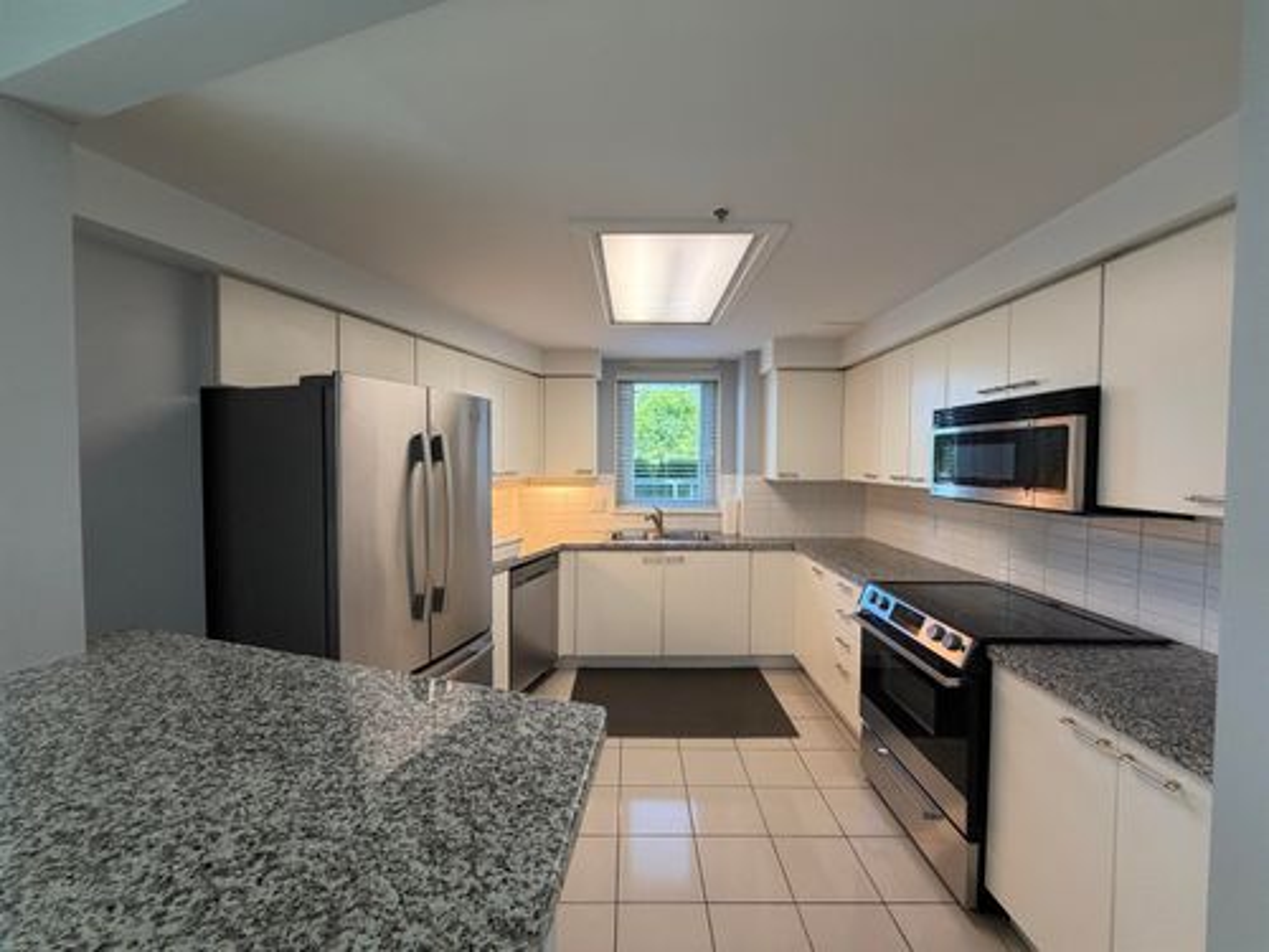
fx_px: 513
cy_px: 476
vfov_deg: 85.7
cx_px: 634
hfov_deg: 102.1
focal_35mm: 14
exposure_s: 1/60
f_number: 2.2
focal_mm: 2.22
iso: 160
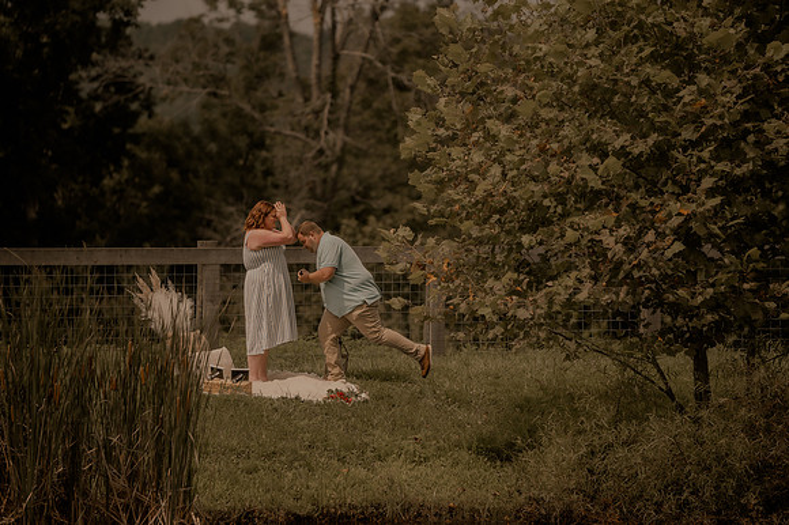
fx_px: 4529
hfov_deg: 10.0
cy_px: 262
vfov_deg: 6.6
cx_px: 394
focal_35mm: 207
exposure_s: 1/1600
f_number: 2.8
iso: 125
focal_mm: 200
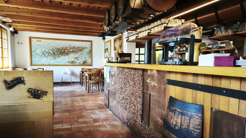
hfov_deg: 71.9
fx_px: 170
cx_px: 119
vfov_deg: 44.3
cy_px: 77
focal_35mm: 26
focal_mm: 5.35
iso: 200
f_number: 1.7
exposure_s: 1/33.3
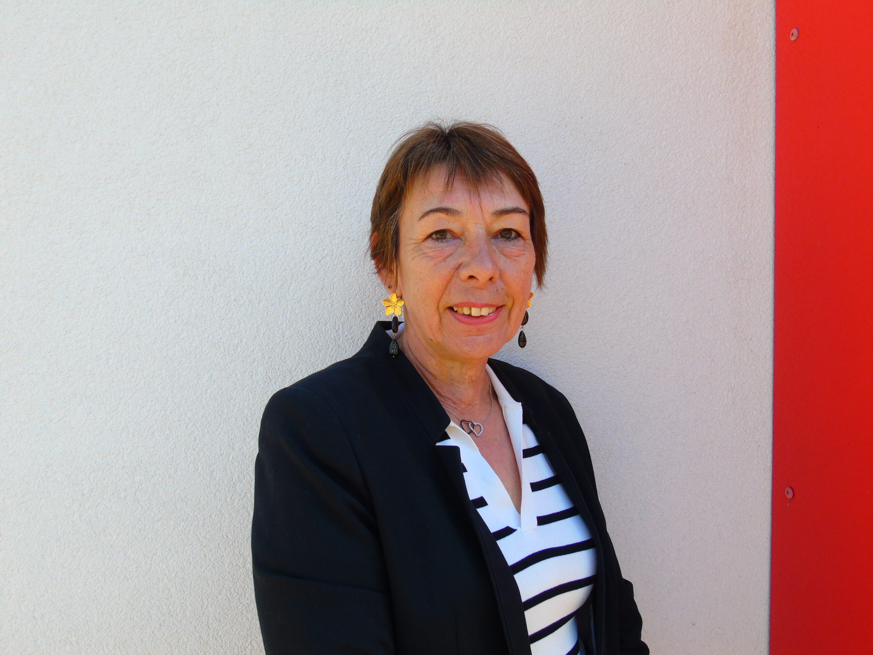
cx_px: 436
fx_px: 731
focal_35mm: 29
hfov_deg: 61.7
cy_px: 328
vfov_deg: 48.2
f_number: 3.6
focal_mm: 5.2
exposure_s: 1/160
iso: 80
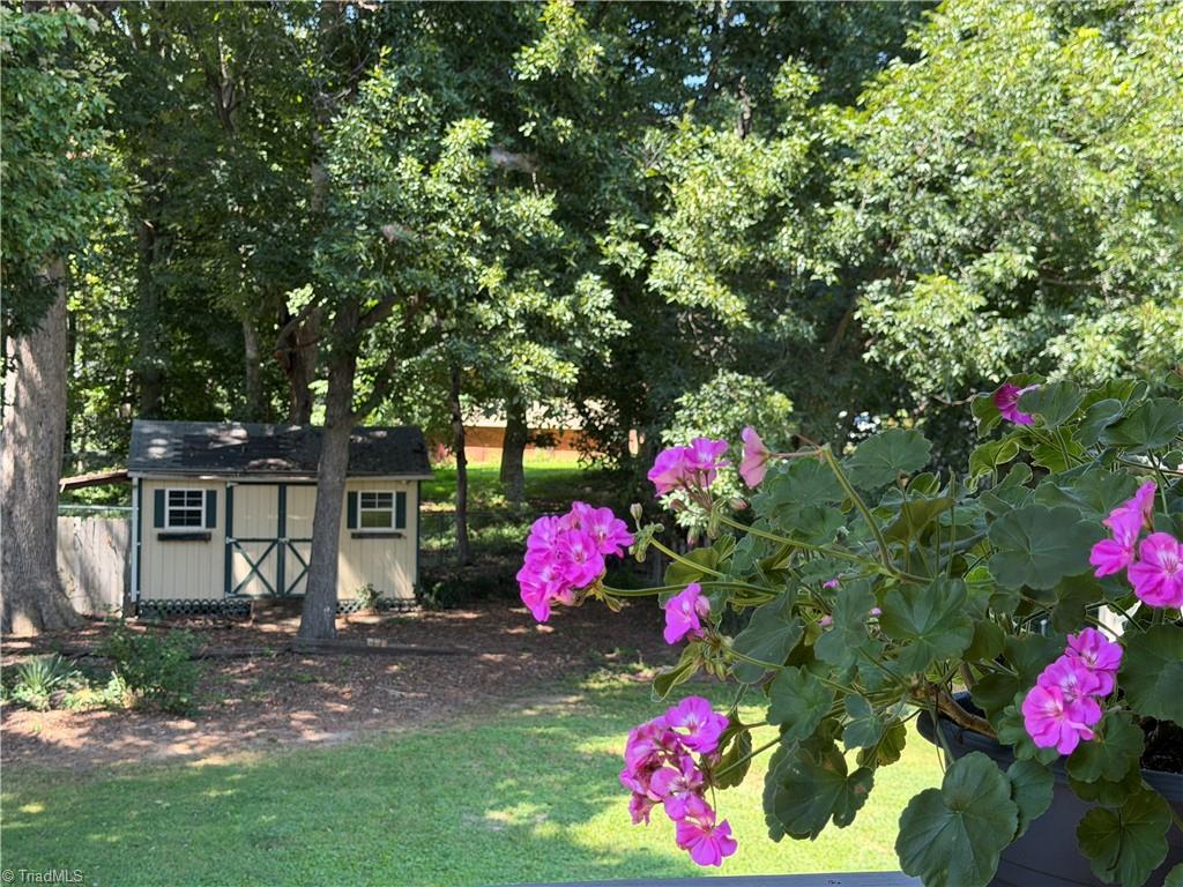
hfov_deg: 39.7
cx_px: 592
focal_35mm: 48
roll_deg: -1.2
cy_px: 444
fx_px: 1640
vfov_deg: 30.3
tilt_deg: -1.2
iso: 80
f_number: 1.78
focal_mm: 6.76
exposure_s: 1/352
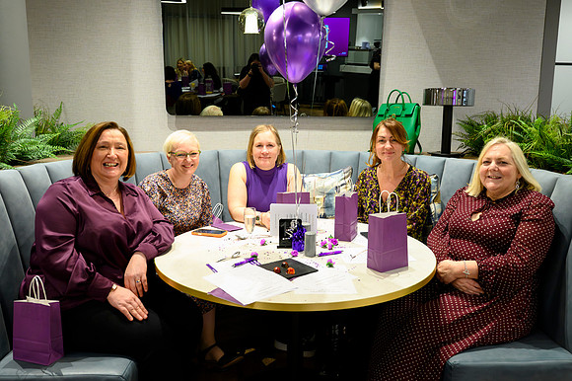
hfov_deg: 62.8
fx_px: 469
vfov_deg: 44.2
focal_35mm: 30
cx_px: 284
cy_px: 180
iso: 4000
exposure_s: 1/125
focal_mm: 28
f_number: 4
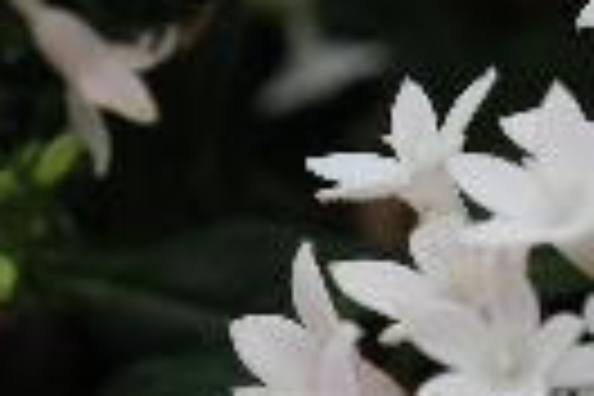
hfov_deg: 8.1
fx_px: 4117
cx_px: 774
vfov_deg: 5.5
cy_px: 378
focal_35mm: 250
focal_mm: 55
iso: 100
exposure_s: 1/80
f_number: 8
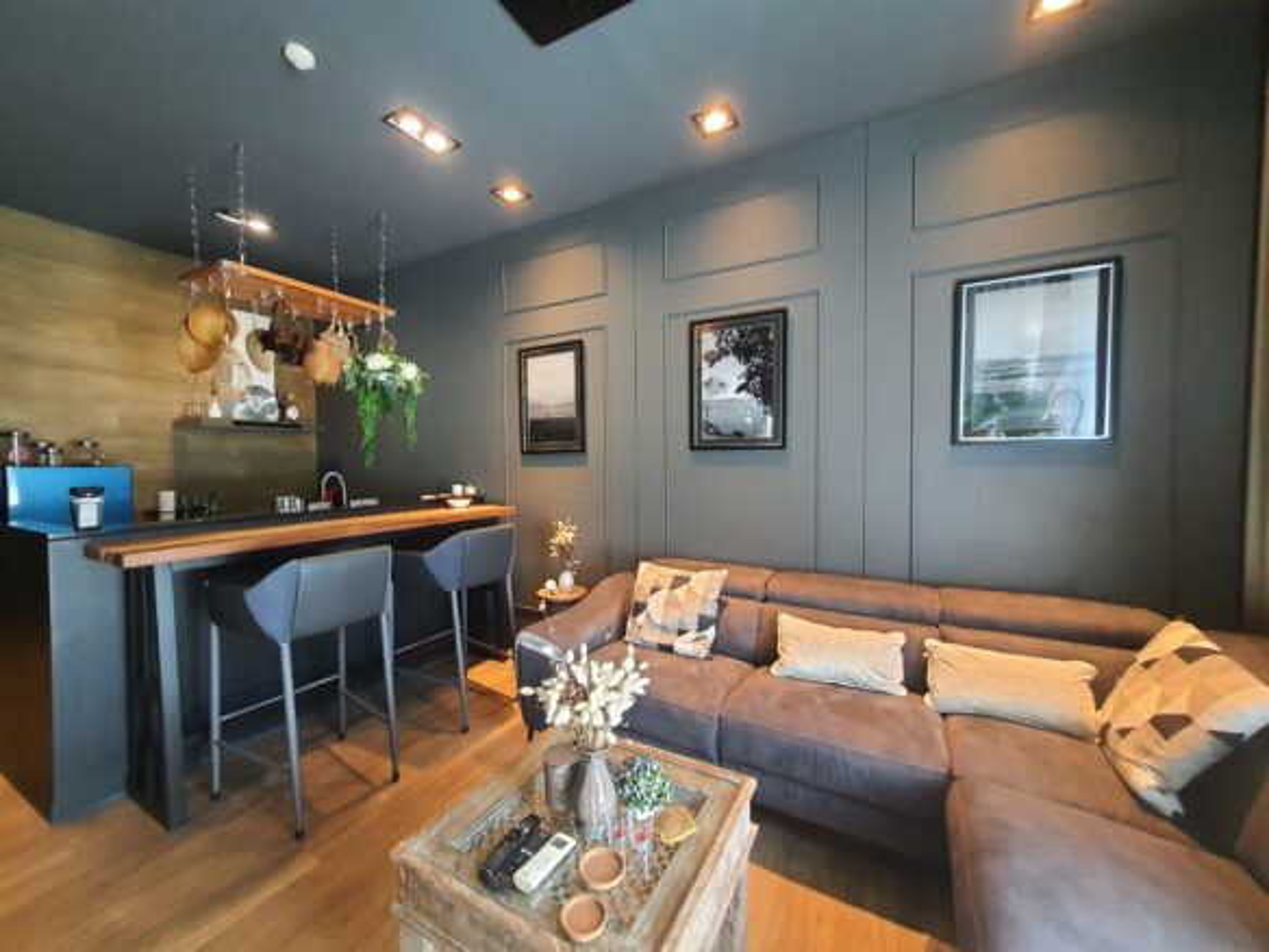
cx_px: 634
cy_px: 476
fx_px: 477
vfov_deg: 89.9
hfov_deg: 106.2
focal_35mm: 13
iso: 400
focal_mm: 1.74
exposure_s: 1/33
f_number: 2.2
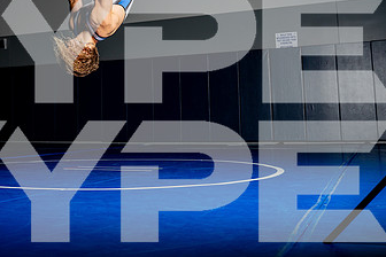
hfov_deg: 38.7
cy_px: 43
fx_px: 536
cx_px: 102
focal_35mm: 50
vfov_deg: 26.4
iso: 125
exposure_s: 1/250
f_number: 4
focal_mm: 29
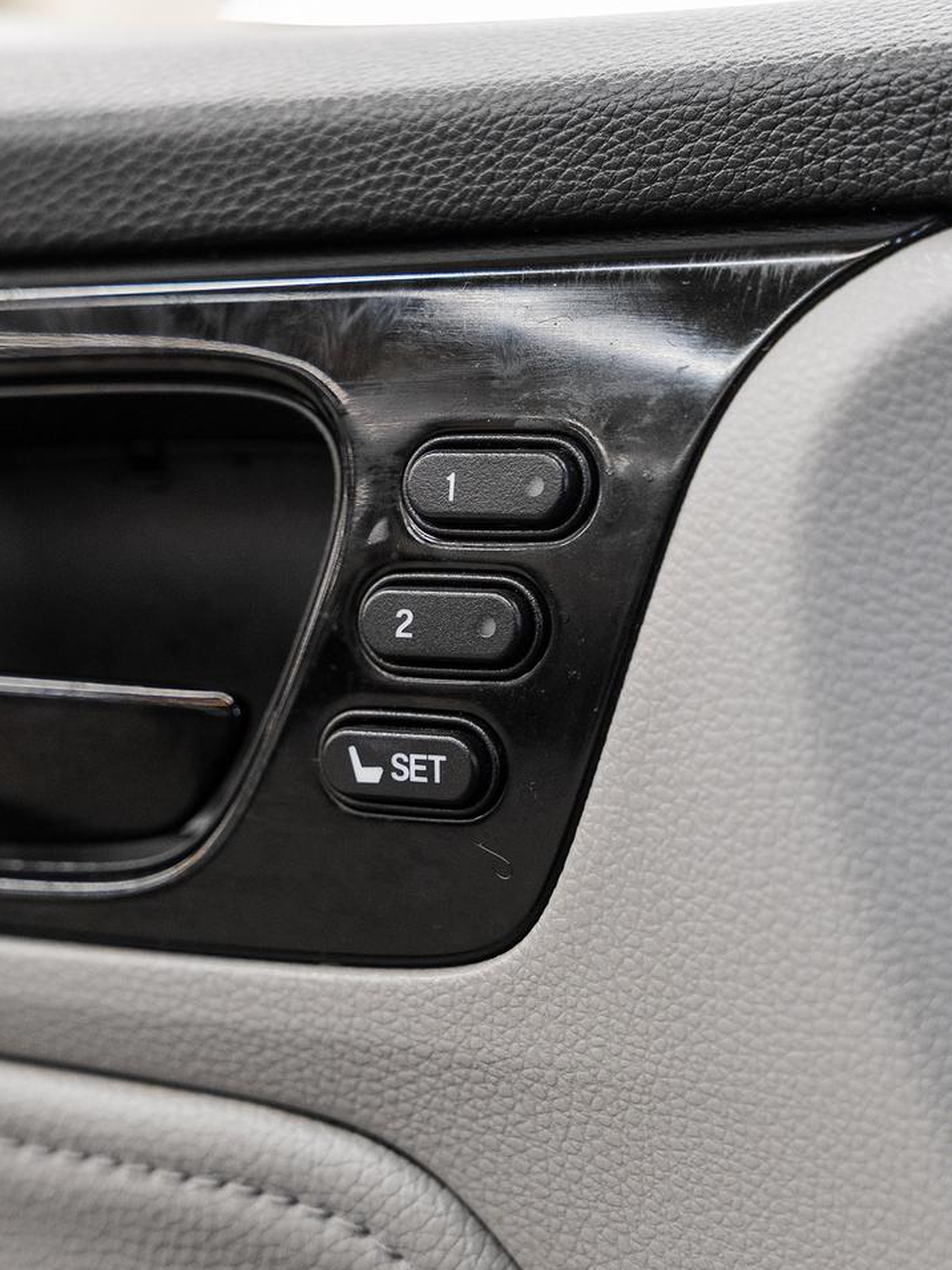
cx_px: 444
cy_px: 646
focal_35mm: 81
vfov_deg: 24.1
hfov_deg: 18.2
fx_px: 2971
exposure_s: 1/40
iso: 800
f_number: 4
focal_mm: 46.1
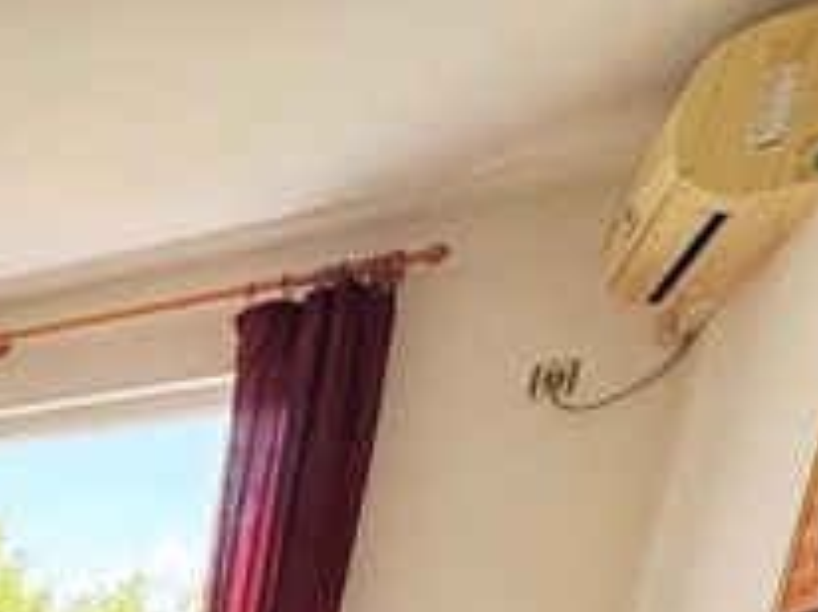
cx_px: -478
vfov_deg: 21.8
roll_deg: +1.4
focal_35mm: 48
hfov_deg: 26.0
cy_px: 1045
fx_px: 1133
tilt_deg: -15.5
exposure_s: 1/99
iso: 80
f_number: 2.2
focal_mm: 2.22
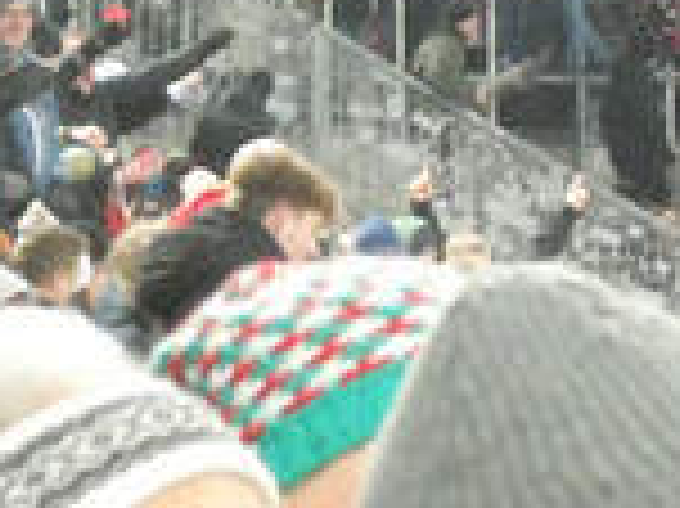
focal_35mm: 488
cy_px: -319
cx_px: 851
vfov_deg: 3.0
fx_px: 9579
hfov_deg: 4.1
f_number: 5.1
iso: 1600
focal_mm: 20.6
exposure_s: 1/30
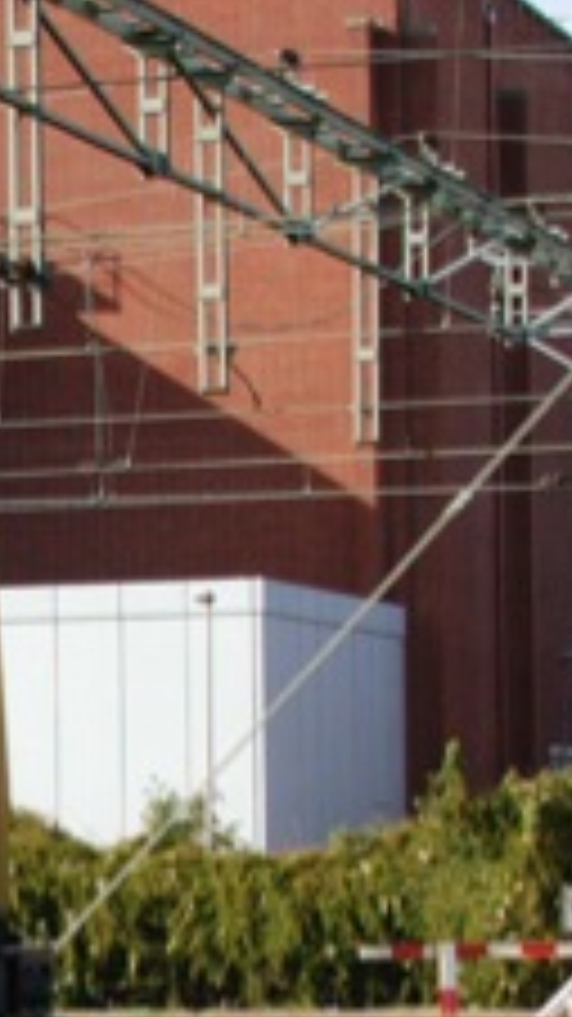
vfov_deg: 13.7
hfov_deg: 7.6
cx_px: -446
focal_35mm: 155
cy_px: 925
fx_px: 4195
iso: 800
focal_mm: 35
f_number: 11
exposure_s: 1/500
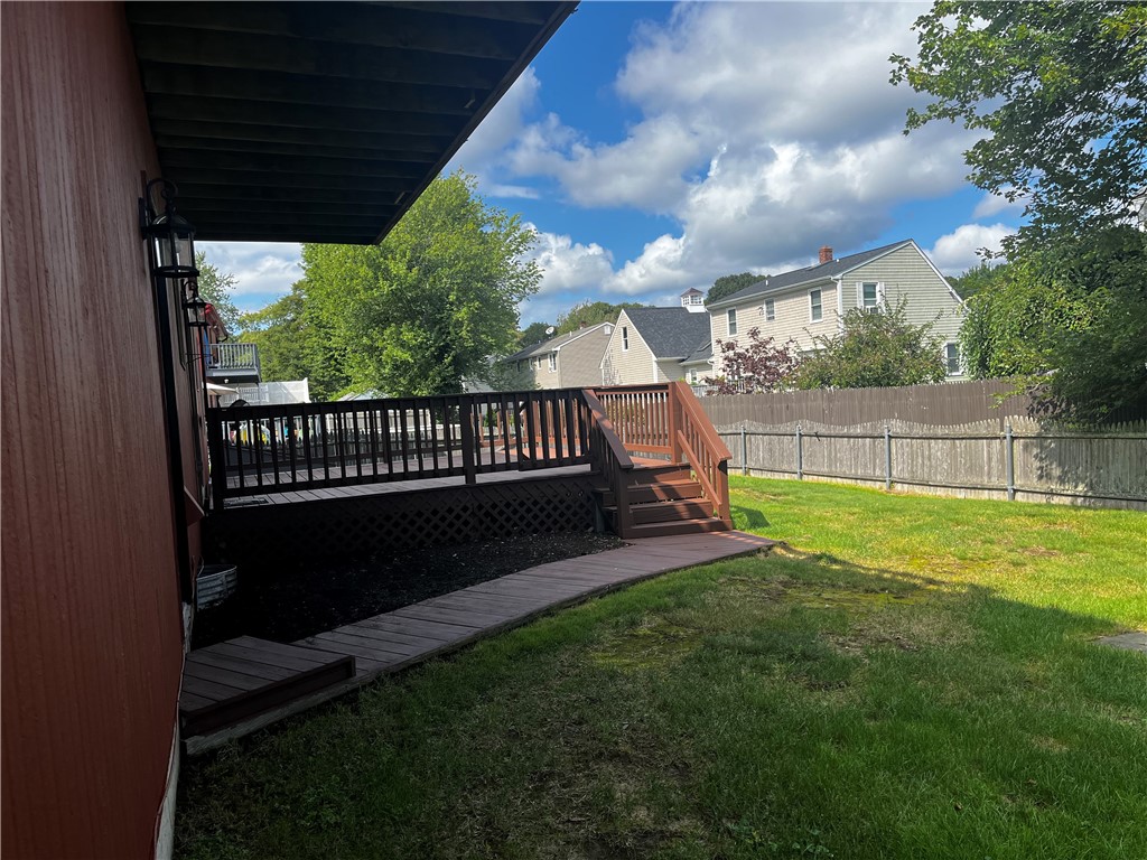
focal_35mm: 26
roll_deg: +3.9
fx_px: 862
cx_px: 574
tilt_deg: -2.7
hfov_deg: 67.3
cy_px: 430
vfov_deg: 53.1
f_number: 1.6
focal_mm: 5.1
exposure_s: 1/2309
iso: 50
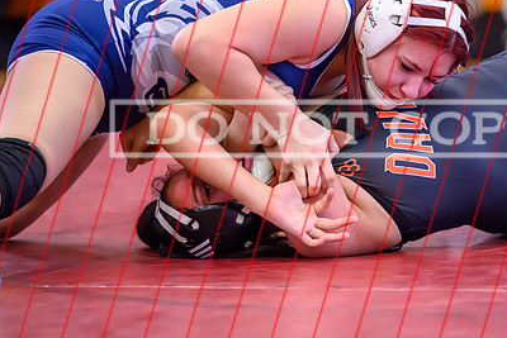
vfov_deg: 4.9
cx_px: 343
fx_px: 3930
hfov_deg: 7.4
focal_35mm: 279
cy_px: 144
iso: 10000
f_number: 2.8
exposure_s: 1/640
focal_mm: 180
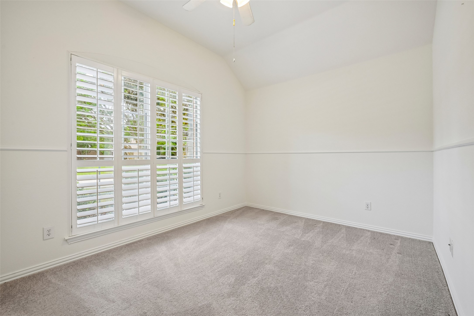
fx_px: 197
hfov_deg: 100.4
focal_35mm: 15
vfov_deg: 77.3
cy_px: 158
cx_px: 237
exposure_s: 1/40
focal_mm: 15
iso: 250
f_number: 9
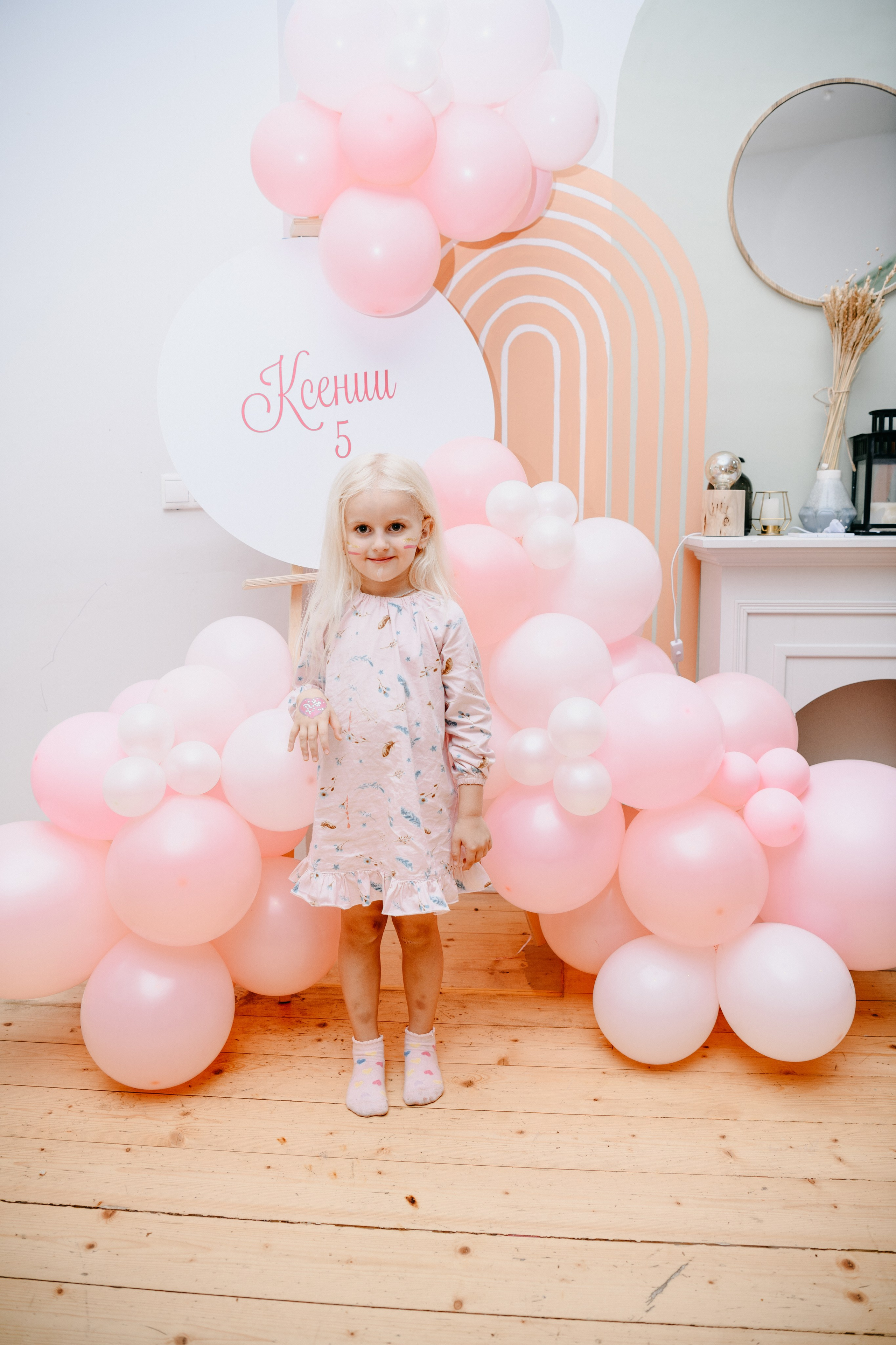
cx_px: 448
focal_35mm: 27
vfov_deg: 67.4
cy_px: 672
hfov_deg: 47.9
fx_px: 1008
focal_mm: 27
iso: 200
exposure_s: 1/160
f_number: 3.5
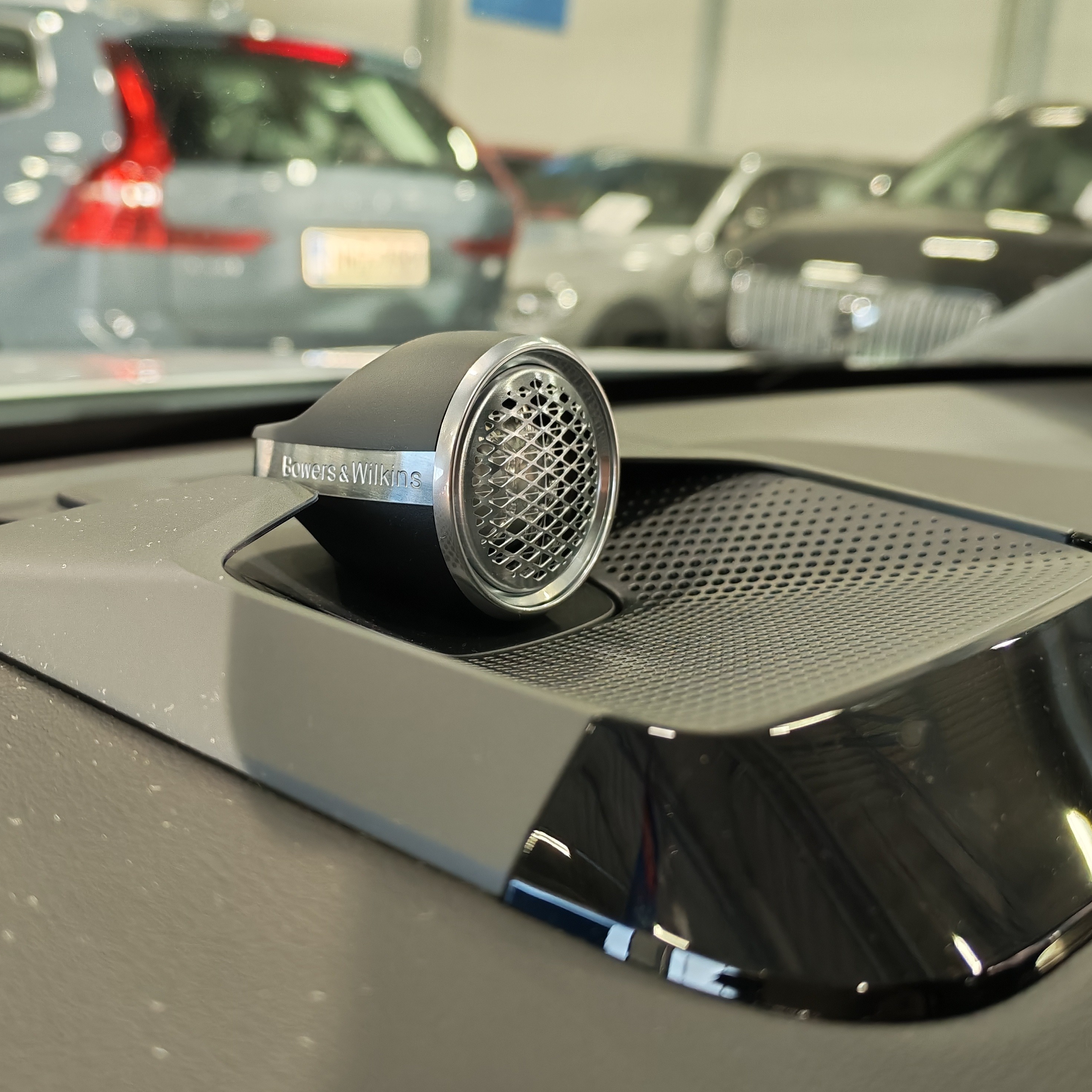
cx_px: 444
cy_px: 531
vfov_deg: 43.9
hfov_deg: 43.7
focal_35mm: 38
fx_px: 1356
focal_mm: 6.12
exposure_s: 1/100
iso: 844
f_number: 1.9
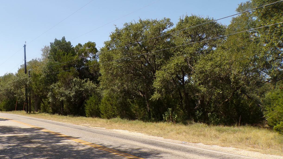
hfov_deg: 62.4
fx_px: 233
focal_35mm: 31
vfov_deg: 37.3
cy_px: 107
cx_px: 122
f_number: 4.4
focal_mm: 4.3
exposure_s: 1/450
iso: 100
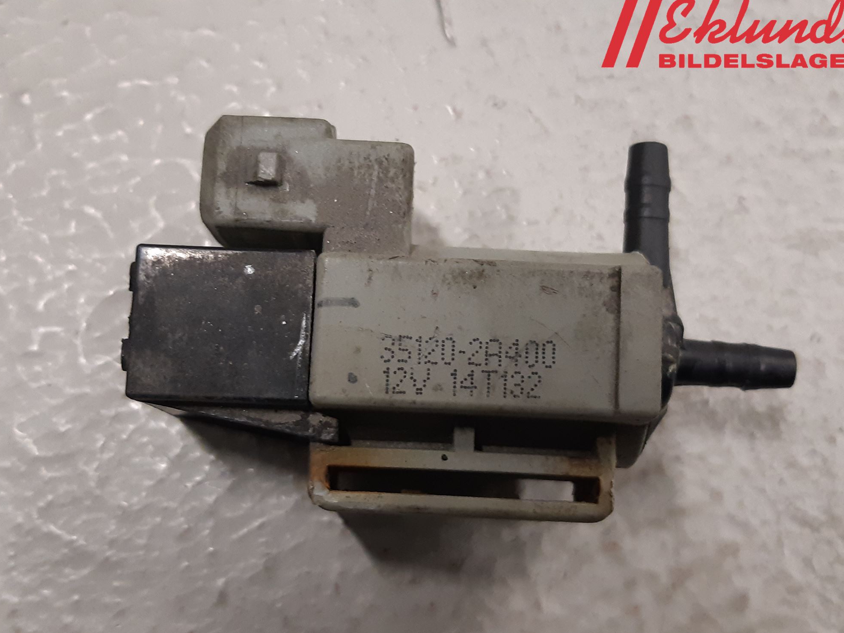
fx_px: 658
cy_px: 324
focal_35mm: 27
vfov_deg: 51.3
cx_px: 426
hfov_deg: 65.3
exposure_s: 1/50
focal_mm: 3.93
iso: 200
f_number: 1.7
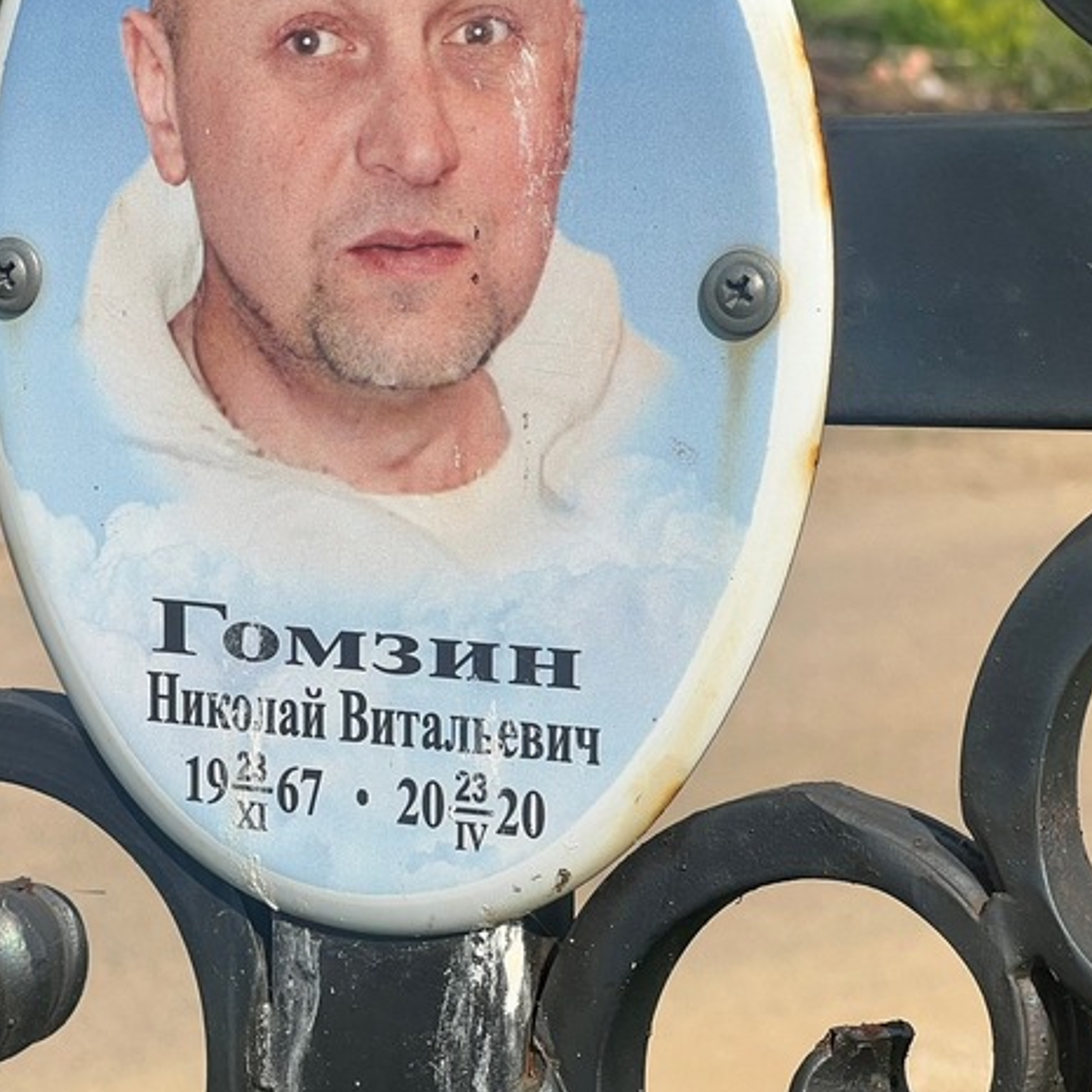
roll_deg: +1.2
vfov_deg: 14.9
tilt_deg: -10.7
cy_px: 686
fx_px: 4176
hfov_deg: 14.9
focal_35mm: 117
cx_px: 333
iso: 32
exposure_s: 1/521
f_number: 2.8
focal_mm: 9
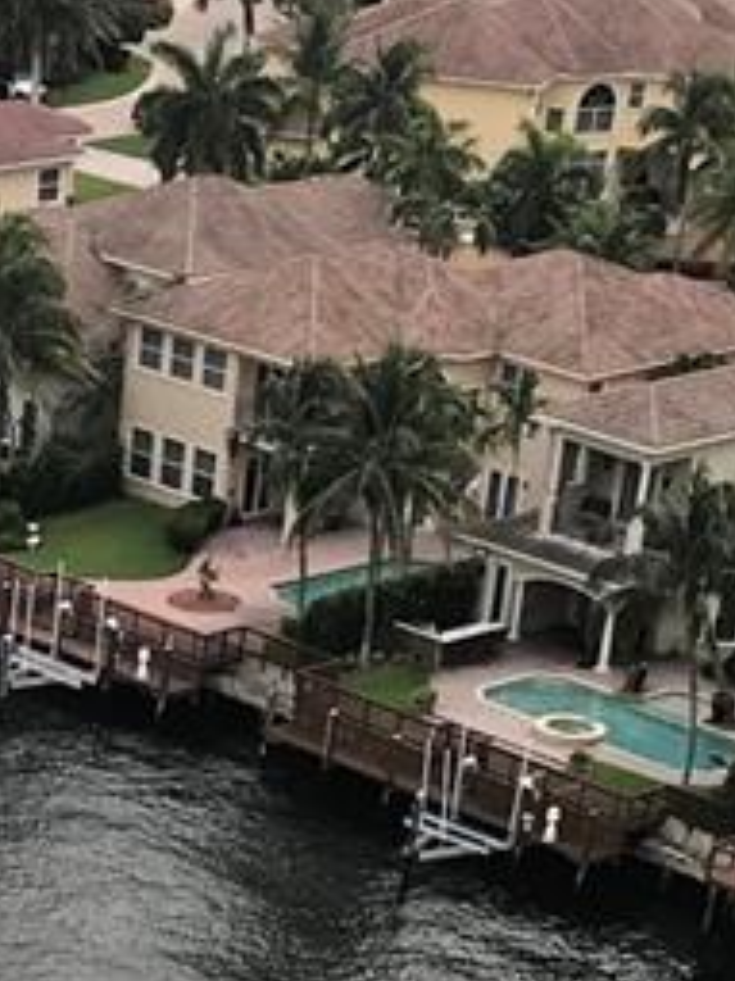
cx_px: -281
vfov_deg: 13.2
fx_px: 3740
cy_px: 1862
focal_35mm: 132
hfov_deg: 10.9
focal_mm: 3.99
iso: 20
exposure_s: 1/622
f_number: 1.8
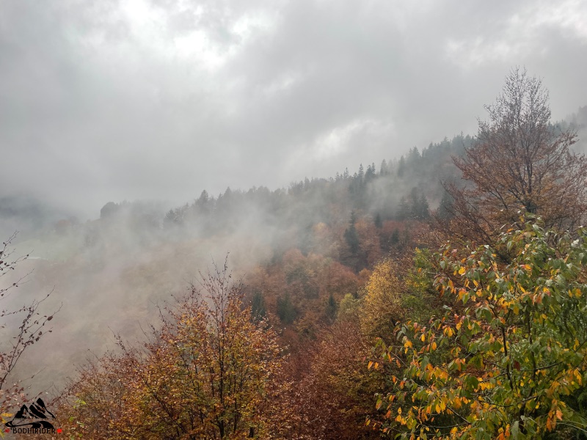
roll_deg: -0.9
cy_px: 220
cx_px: 294
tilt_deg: +11.8
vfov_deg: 53.1
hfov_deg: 67.3
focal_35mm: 26
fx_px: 441
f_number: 1.6
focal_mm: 4.2
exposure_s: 1/258
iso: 32
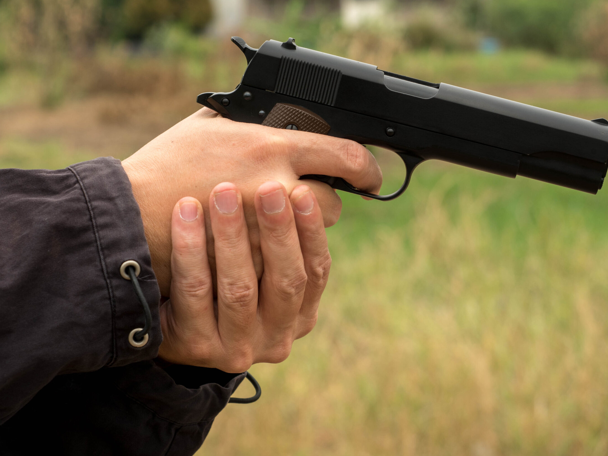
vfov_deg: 15.7
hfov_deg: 20.9
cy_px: 191
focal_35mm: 94
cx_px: 323
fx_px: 1651
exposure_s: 1/200
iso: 100
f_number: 4
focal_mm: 40
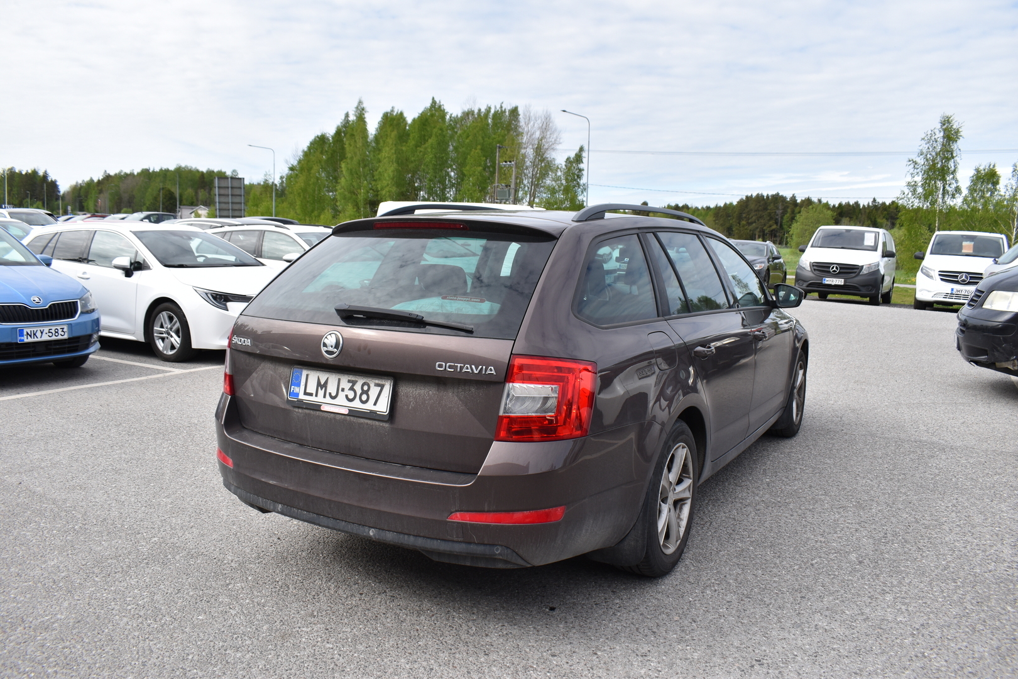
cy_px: 340
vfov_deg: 47.9
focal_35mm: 27
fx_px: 763
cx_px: 509
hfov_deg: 67.4
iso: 200
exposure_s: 1/500
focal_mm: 18
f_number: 8
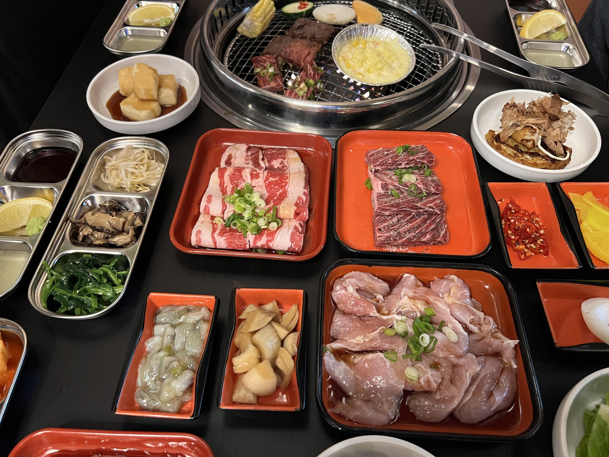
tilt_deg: -54.7
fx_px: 457
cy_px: 228
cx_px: 304
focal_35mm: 26
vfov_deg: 53.1
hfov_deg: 67.3
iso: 500
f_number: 1.5
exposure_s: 1/33
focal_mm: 5.7
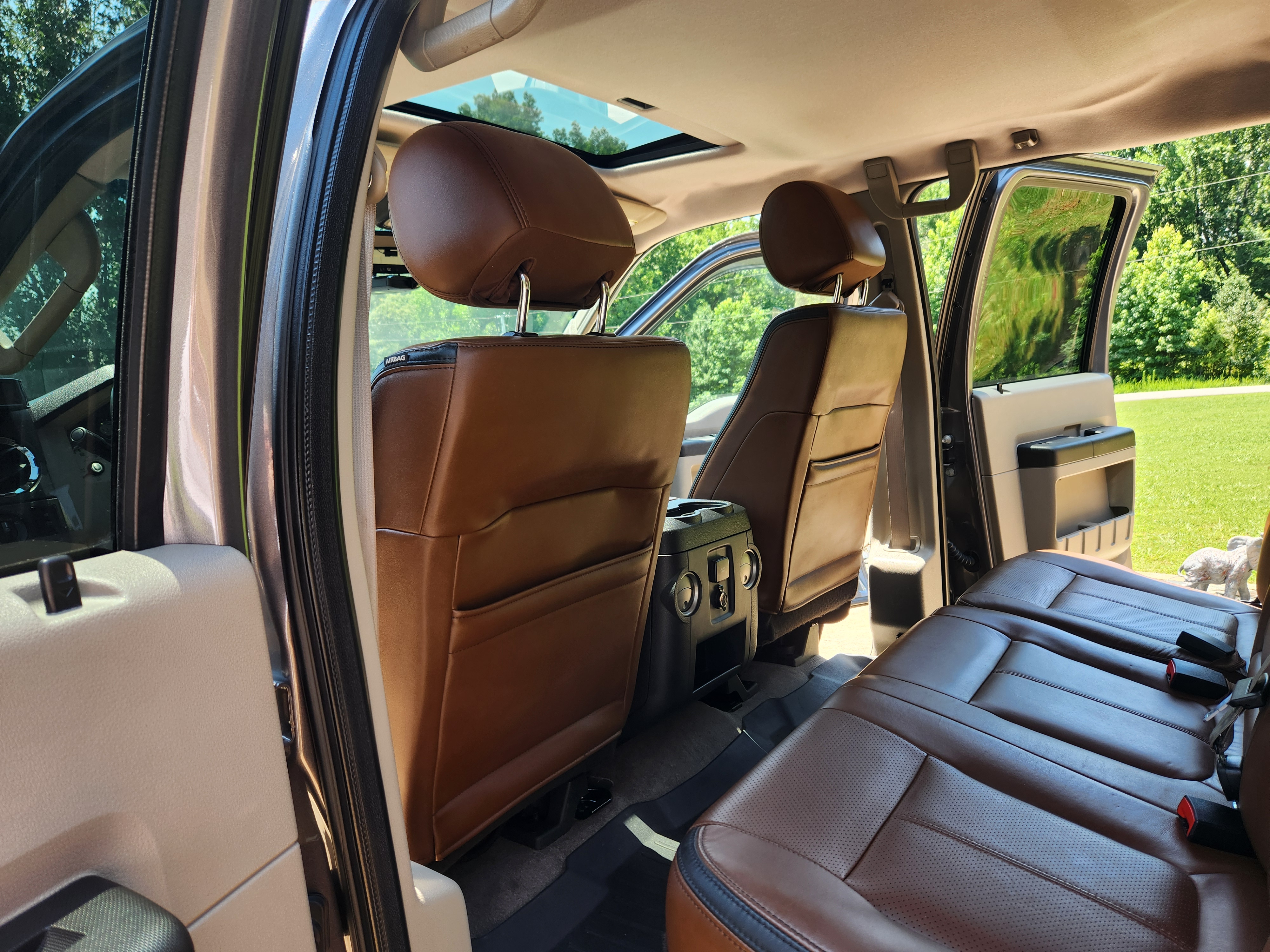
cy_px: 476
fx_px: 844
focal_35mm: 23
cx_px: 635
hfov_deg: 73.9
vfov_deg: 58.9
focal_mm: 5.4
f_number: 1.8
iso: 32
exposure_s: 1/180
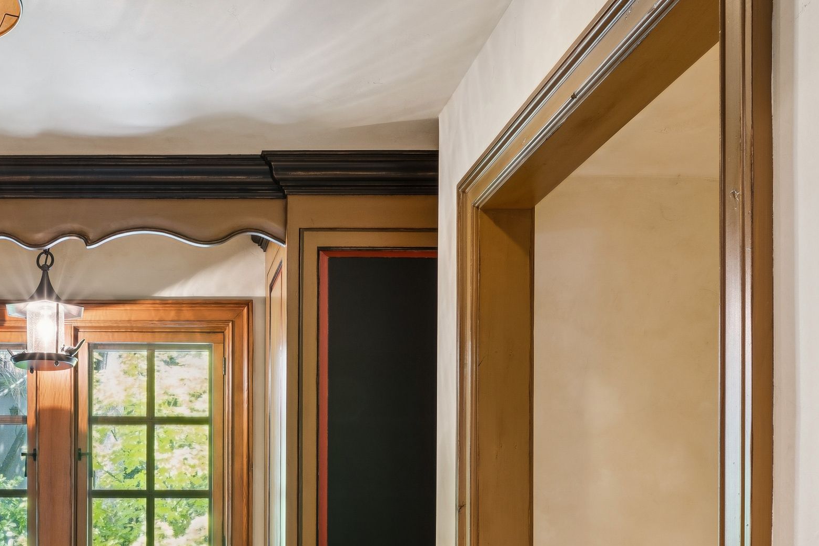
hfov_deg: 47.9
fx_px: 863
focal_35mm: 38
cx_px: 159
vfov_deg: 32.6
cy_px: 530
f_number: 13
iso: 100
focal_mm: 16.4
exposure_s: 3.2
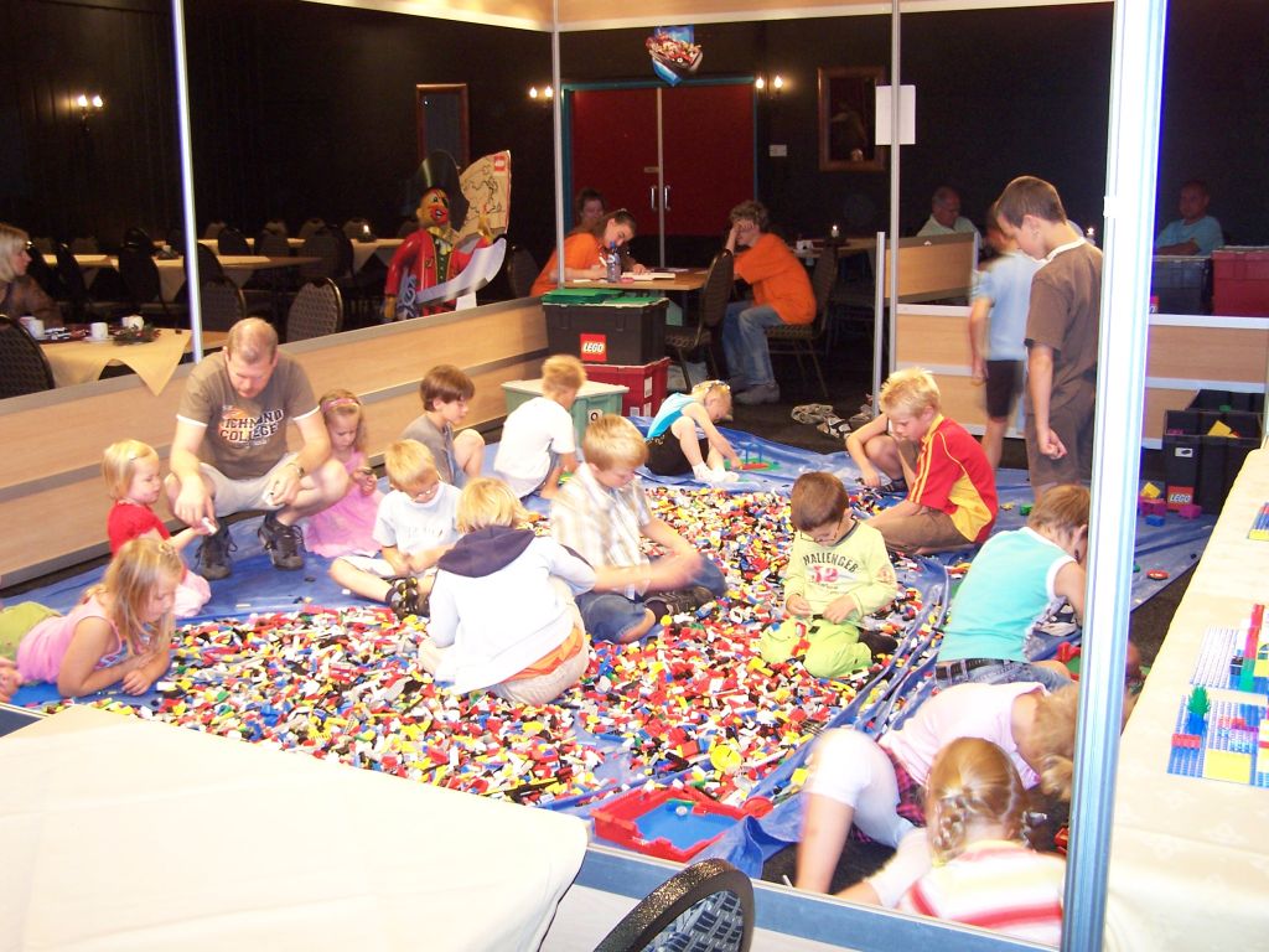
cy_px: 476
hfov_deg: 49.0
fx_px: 1393
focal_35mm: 38
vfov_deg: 37.7
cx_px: 634
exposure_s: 1/8
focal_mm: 6.3
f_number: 2.8
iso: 140
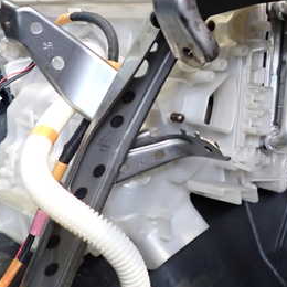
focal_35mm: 51
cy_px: 49
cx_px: 244
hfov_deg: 32.2
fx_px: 478
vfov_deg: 32.3
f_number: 2
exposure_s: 1/30
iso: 400
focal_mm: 4.5
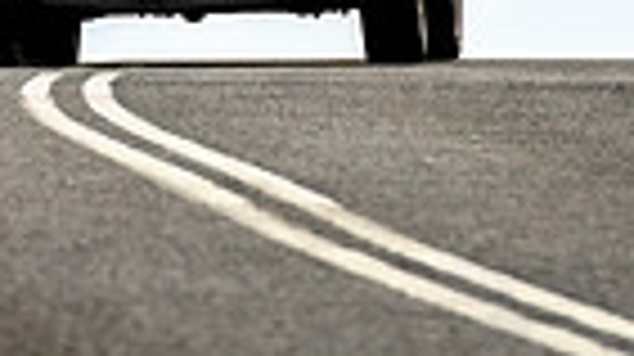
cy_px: -586
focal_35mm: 1002
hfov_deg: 2.2
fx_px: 16829
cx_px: 193
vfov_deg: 1.2
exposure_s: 1/2500
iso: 200
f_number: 4
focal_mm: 200
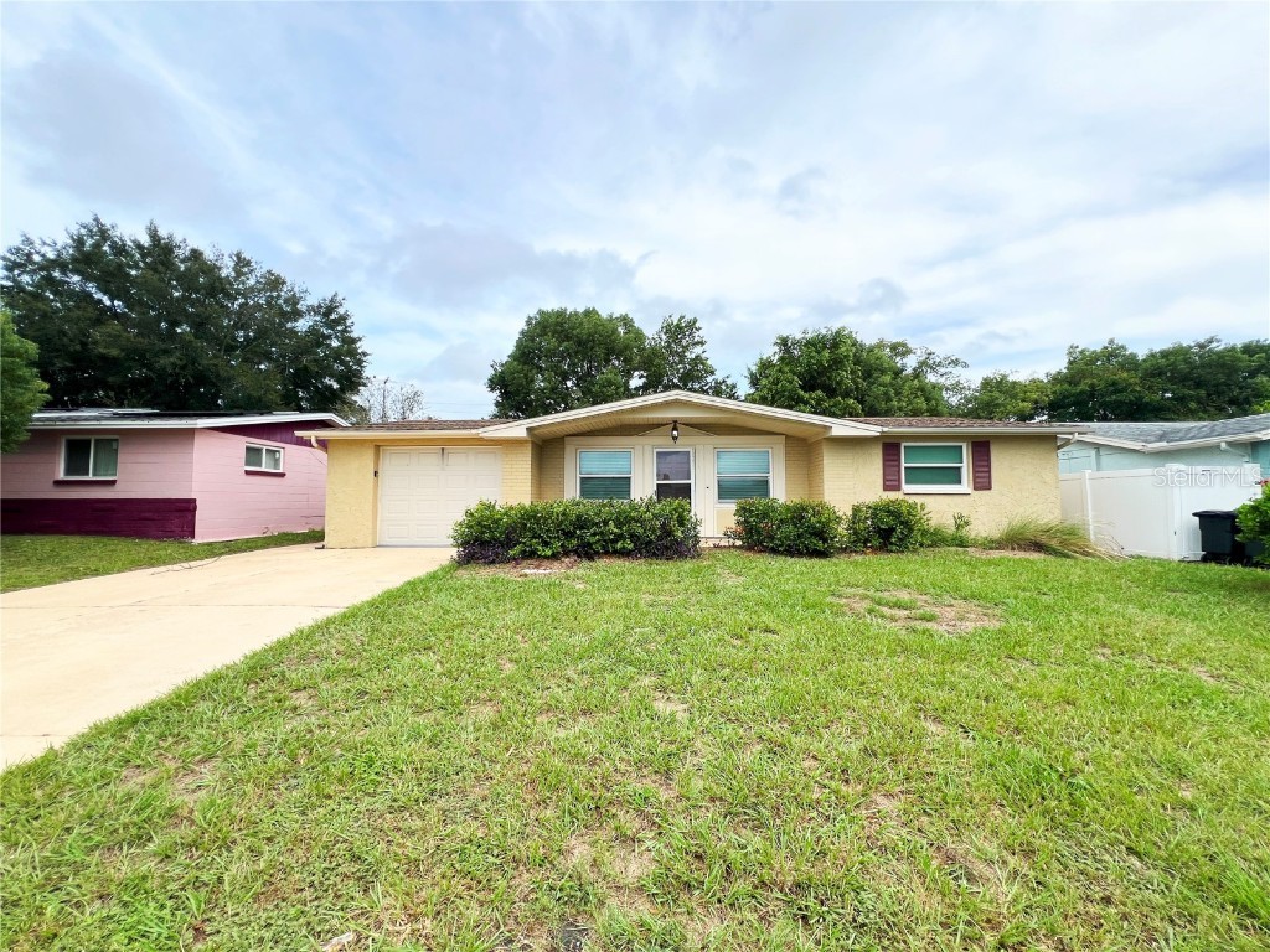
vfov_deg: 89.9
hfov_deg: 106.2
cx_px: 635
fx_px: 477
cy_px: 476
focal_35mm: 13
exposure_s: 1/1233
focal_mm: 1.57
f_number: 1.8
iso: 32
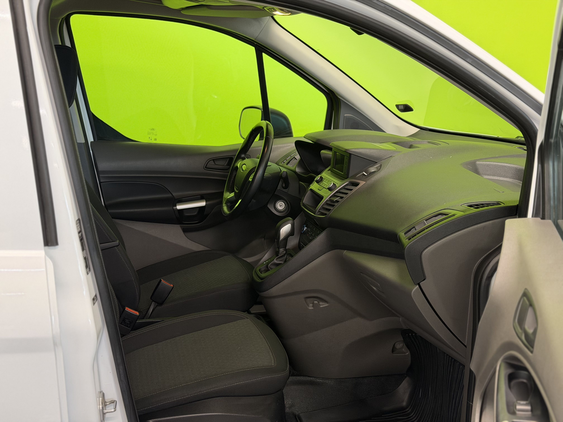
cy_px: 211
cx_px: 282
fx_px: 781
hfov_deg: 39.7
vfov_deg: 30.3
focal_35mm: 48
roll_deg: +1.0
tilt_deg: -12.8
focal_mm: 6.76
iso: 200
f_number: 1.78
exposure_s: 1/60
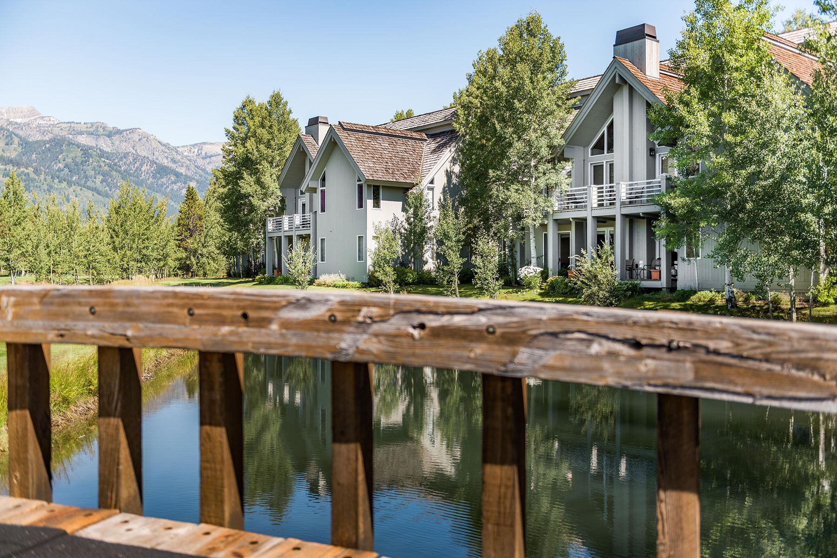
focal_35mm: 34
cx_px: 418
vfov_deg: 38.9
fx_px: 790
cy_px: 279
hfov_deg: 55.8
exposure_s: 1/1600
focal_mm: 34
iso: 160
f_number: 2.8
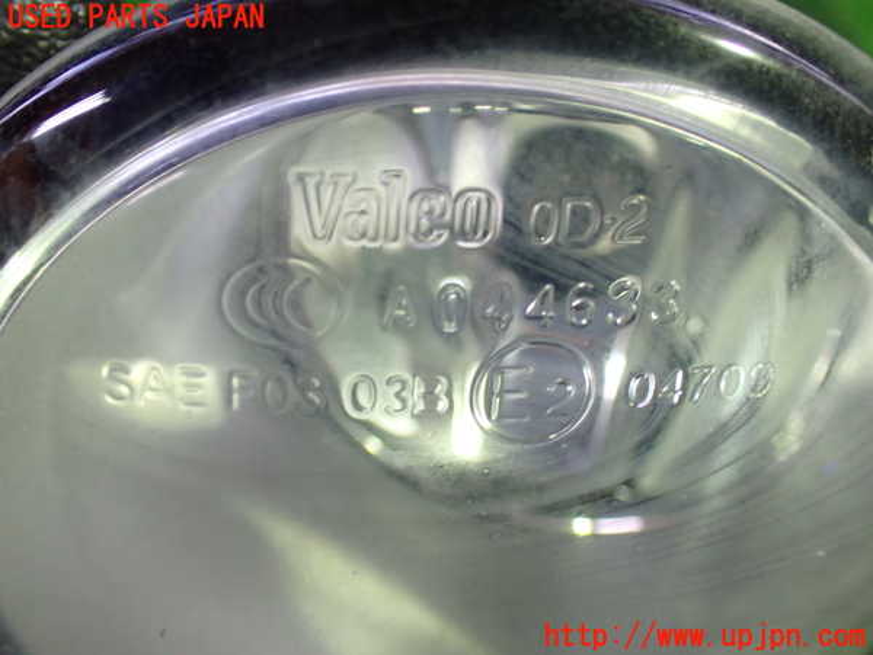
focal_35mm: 38
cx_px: 436
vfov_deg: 37.7
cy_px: 328
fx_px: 958
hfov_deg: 49.0
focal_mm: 6.83
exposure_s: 1/40
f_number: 2.7
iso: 800
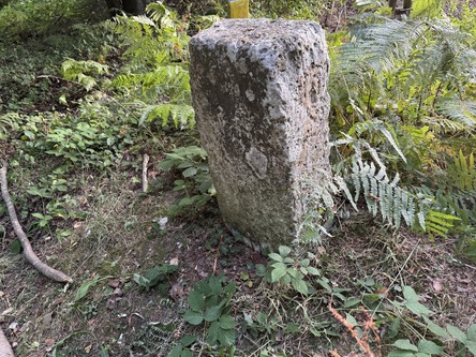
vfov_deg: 51.3
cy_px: 161
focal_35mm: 27
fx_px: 371
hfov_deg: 65.3
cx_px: 222
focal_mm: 6.76
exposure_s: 1/108
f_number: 1.78
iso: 200
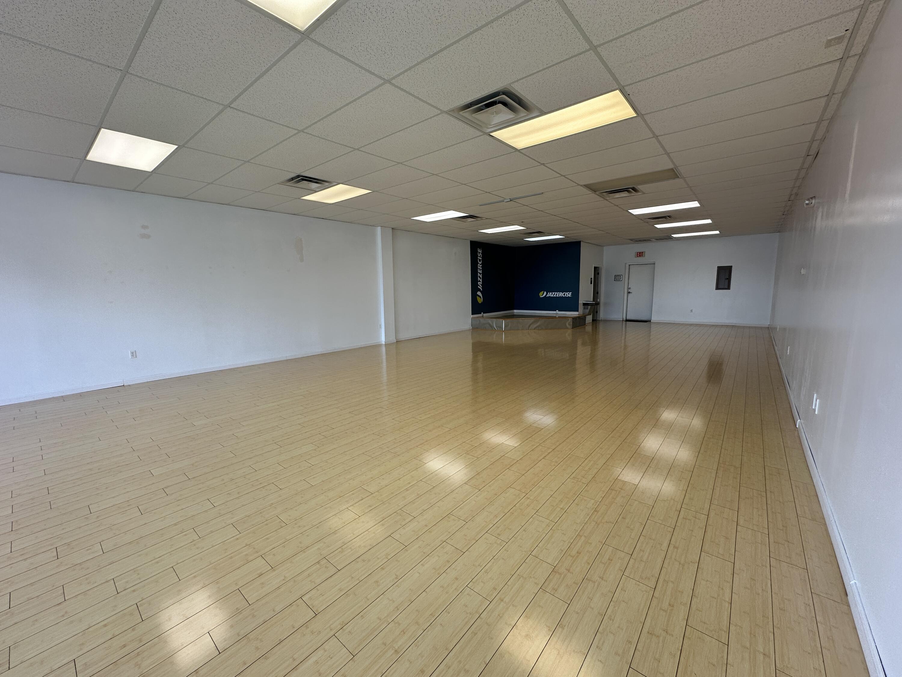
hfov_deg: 102.1
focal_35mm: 14
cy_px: 338
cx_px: 451
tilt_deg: -7.8
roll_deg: +0.8
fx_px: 365
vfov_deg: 85.7
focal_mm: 2.22
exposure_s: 1/120
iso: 40
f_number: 2.2
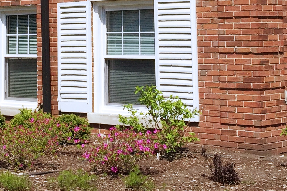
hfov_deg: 20.1
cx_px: 84
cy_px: -11
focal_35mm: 101
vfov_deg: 13.3
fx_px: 805
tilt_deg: +5.1
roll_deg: -0.1
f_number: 2.2
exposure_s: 1/3300
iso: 32
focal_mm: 4.15
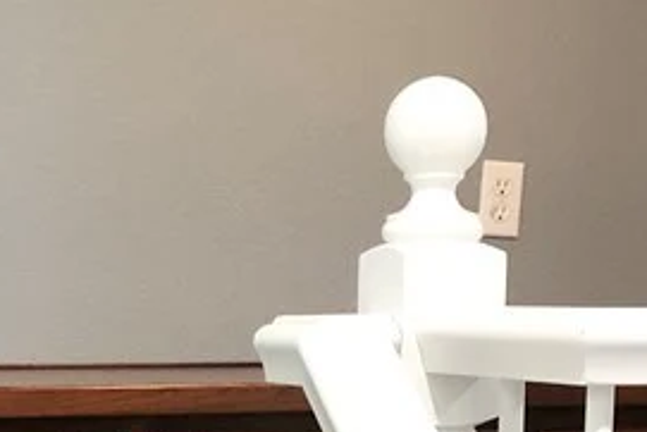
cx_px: 93
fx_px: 1978
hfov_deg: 18.3
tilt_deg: -10.8
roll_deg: +0.7
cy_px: 678
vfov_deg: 11.8
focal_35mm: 110
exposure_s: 1/15
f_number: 1.8
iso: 80
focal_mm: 4
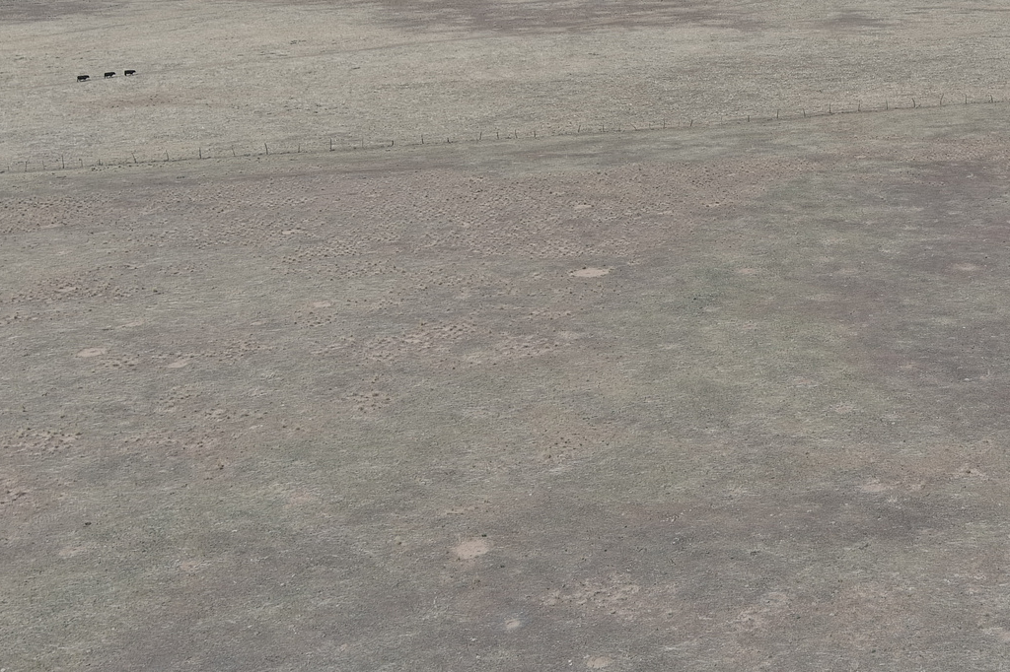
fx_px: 1627
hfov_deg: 32.7
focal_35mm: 58
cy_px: 105
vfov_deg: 22.9
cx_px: 919
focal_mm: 10.13
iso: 100
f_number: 2.8
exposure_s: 1/1600
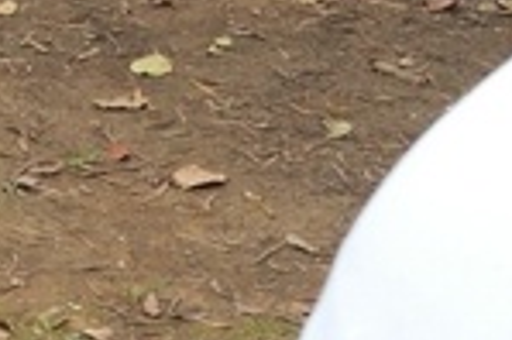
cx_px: -966
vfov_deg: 6.0
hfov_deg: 7.9
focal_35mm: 227
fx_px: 3225
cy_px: -136
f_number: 5
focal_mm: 22
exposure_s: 1/100
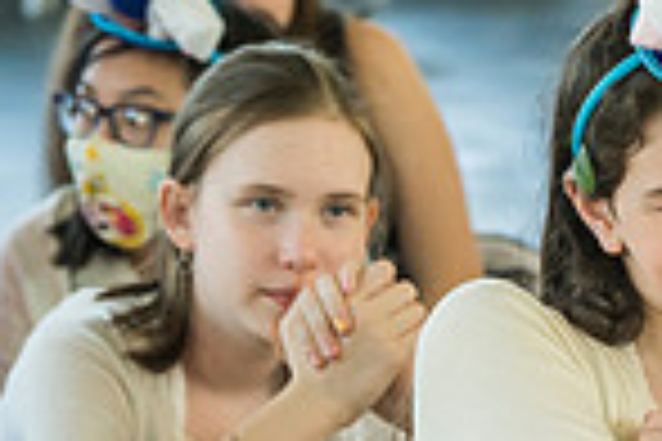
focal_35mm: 439
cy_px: 794
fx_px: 8072
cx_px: 752
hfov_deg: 4.7
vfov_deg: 3.1
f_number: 4.5
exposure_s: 1/200
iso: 800
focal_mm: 105
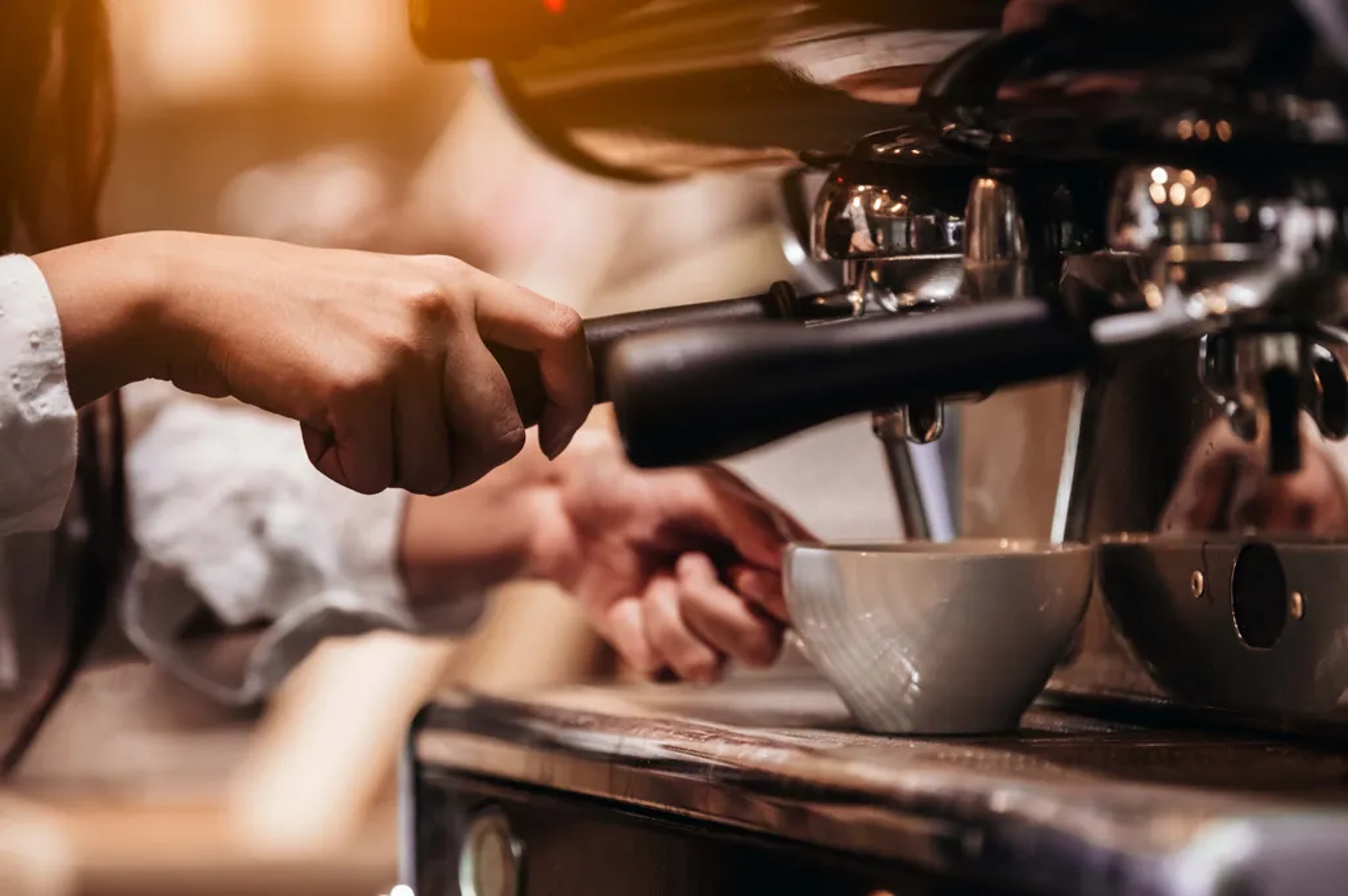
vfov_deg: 7.8
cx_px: 674
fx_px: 6547
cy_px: 448
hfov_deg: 11.8
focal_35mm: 175
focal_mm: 175
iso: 1600
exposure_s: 1/125
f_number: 3.5
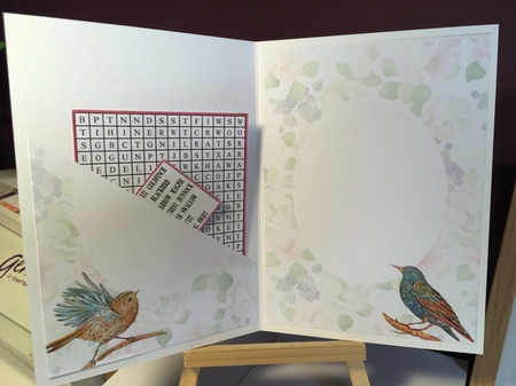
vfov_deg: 48.2
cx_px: 258
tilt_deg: -21.9
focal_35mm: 29
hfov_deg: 61.7
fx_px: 432
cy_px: 193
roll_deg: +0.5
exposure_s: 1/50
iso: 25
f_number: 2.2
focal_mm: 4.15
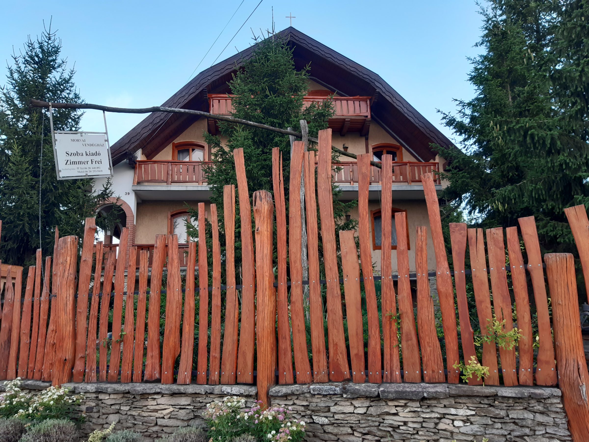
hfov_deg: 67.3
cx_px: 294
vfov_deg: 53.1
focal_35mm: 26
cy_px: 221
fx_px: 442
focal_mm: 3.92
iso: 64
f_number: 1.7
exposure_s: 1/100
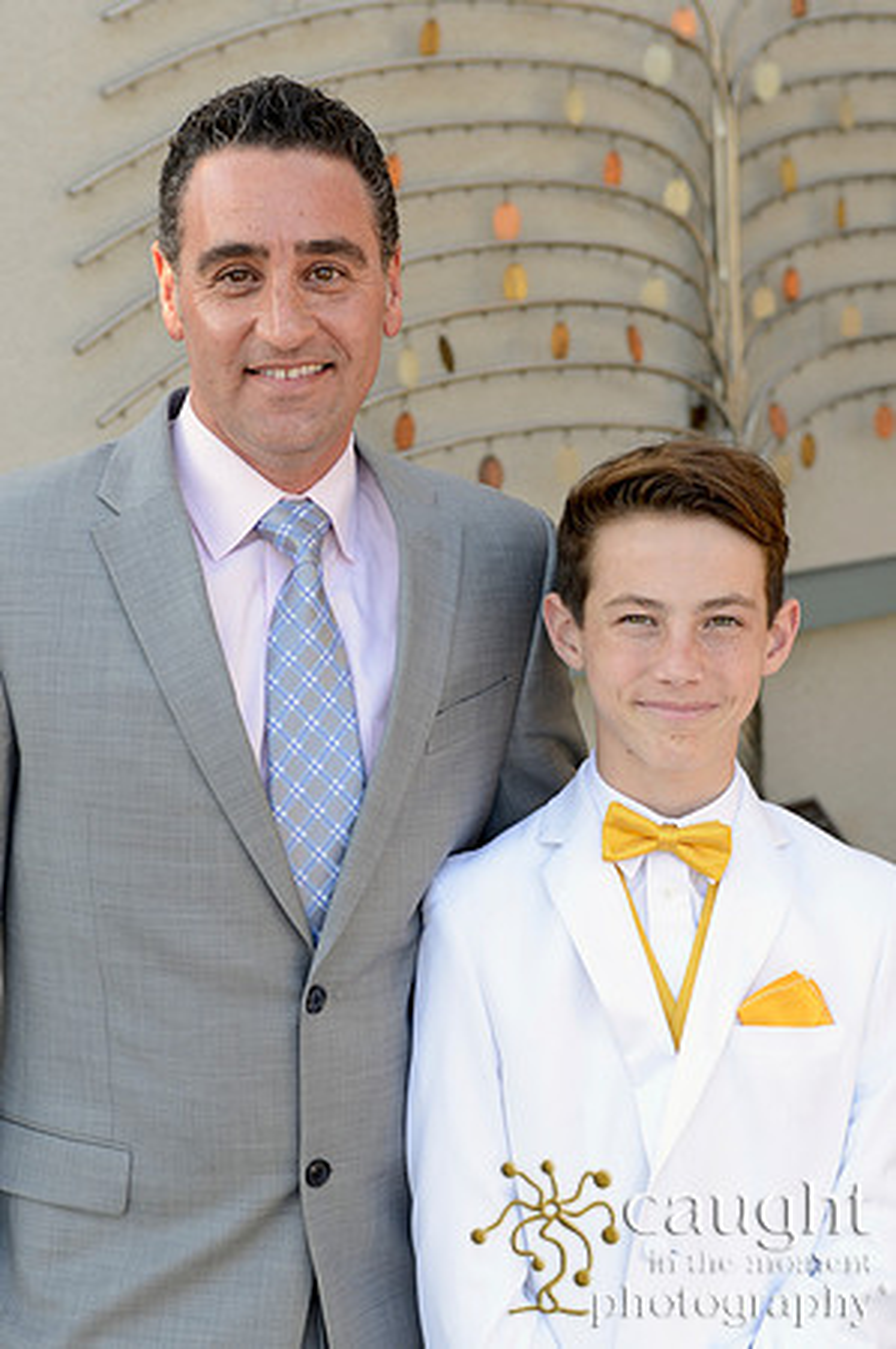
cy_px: 674
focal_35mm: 56
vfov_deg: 35.7
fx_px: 2095
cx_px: 448
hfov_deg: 24.1
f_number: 5
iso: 200
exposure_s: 1/160
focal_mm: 56
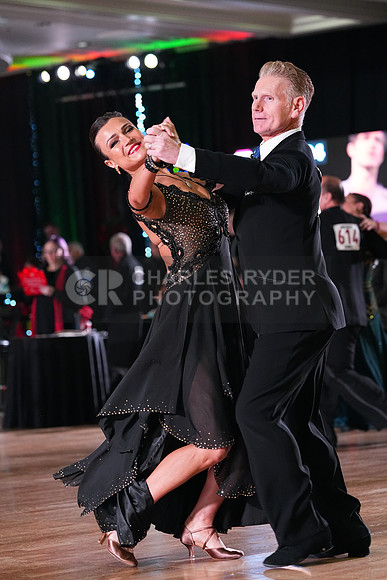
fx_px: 2095
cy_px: 290
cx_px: 194
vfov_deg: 15.8
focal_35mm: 130
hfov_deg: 10.6
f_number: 4.5
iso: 6400
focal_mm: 130
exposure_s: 1/400
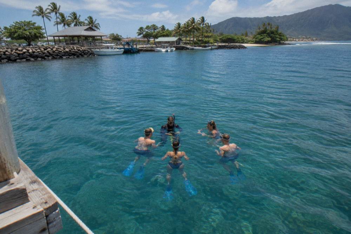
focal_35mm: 35
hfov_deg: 54.5
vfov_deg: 37.8
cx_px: 176
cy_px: 117
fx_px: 341
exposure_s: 1/500
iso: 400
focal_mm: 35
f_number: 7.1
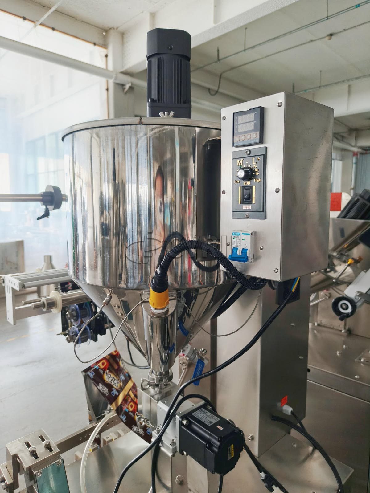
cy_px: 246
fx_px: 328
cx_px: 185
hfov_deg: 58.9
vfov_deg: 73.9
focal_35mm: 23
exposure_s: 1/40
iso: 800
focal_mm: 5.56
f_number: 1.88
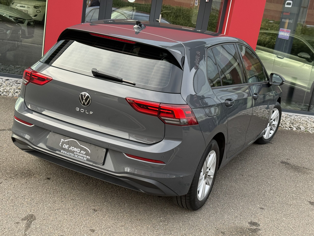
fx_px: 435
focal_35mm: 48
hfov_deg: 39.7
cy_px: 118
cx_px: 157
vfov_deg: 30.3
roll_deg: -8.5
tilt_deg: -12.8
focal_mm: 6.76
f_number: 1.78
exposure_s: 1/601
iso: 100
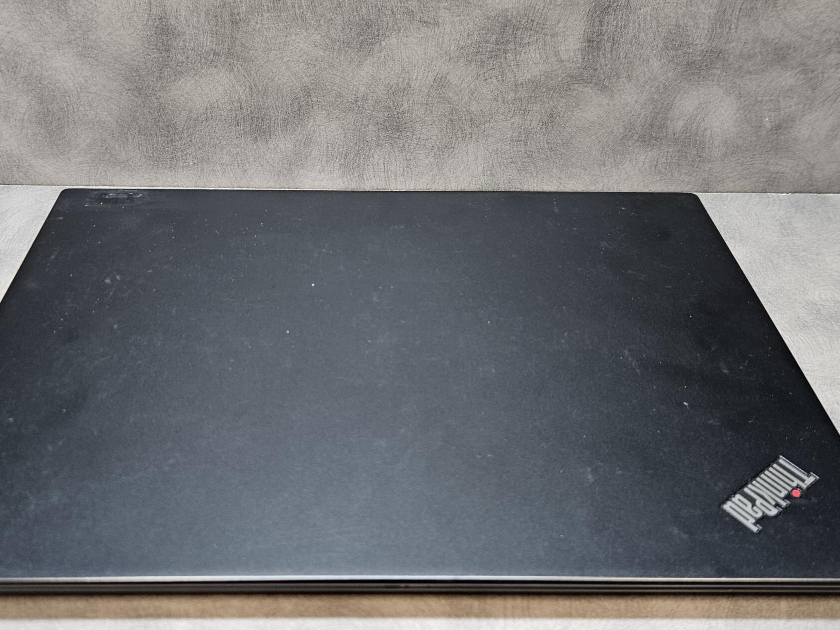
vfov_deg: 40.6
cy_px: 257
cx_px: 383
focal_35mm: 35
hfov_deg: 52.6
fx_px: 849
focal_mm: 5.4
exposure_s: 1/142
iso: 400
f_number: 1.8
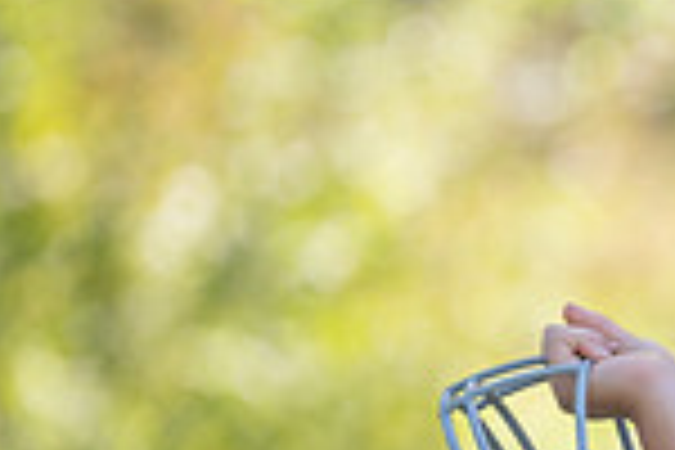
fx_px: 13030
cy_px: 443
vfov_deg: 2.0
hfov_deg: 3.0
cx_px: 972
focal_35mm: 695
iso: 100
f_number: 2.8
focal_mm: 180
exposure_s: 1/400
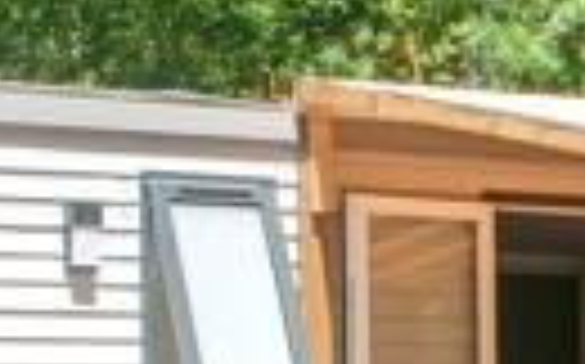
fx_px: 2676
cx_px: 603
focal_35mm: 168
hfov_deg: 12.3
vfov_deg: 7.7
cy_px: 485
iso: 200
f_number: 9
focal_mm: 24
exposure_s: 1/160
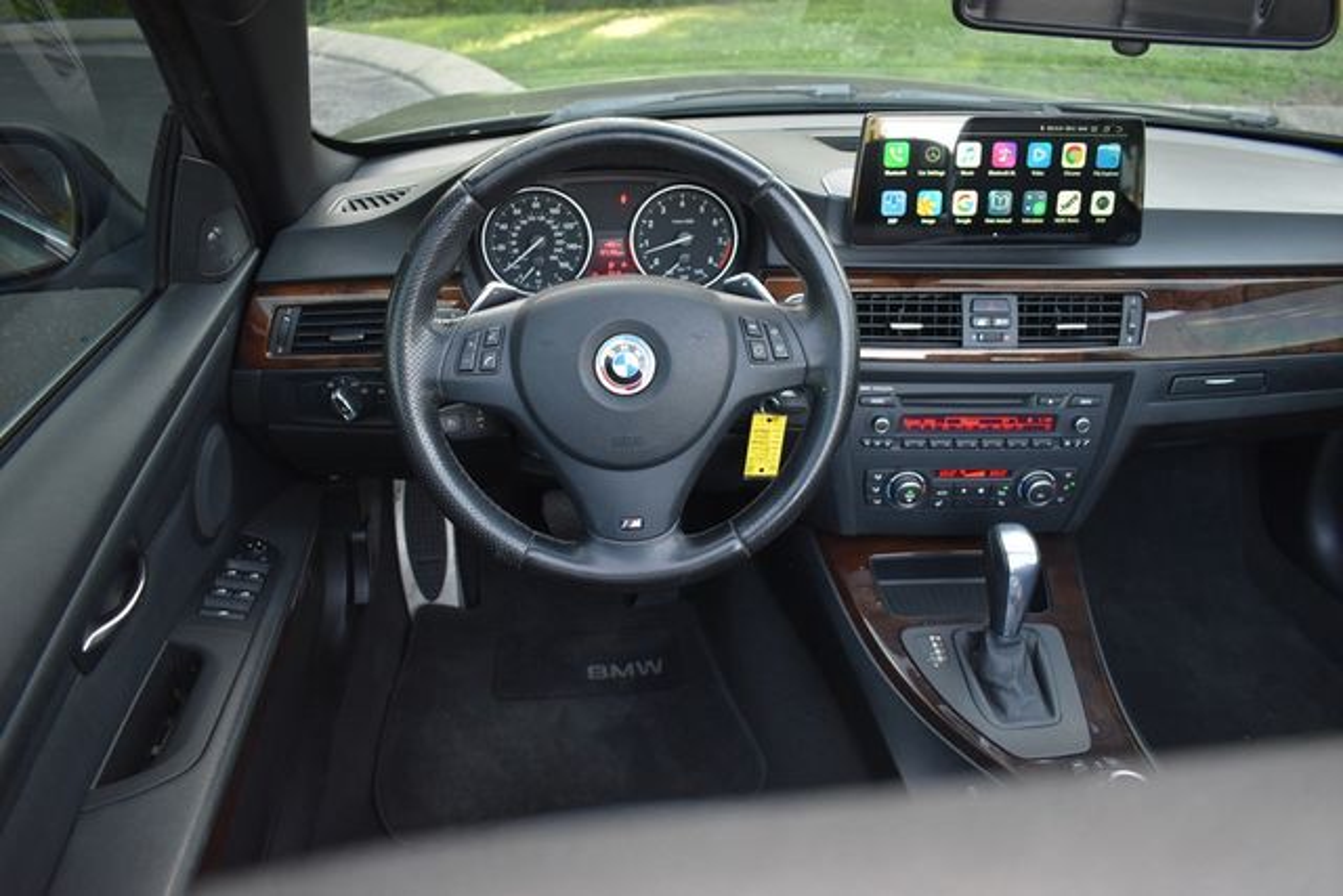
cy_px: 448
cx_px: 672
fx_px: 1007
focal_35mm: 27
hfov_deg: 67.4
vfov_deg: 48.0
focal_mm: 18
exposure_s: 1/200
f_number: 3.5
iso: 800
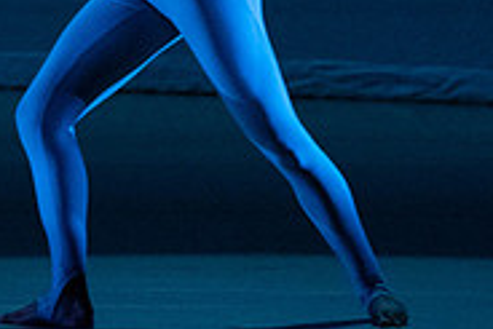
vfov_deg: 1.2
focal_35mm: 1165
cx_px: 121
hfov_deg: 1.8
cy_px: -71
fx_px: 15966
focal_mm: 370
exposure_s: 1/400
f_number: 5.6
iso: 16000
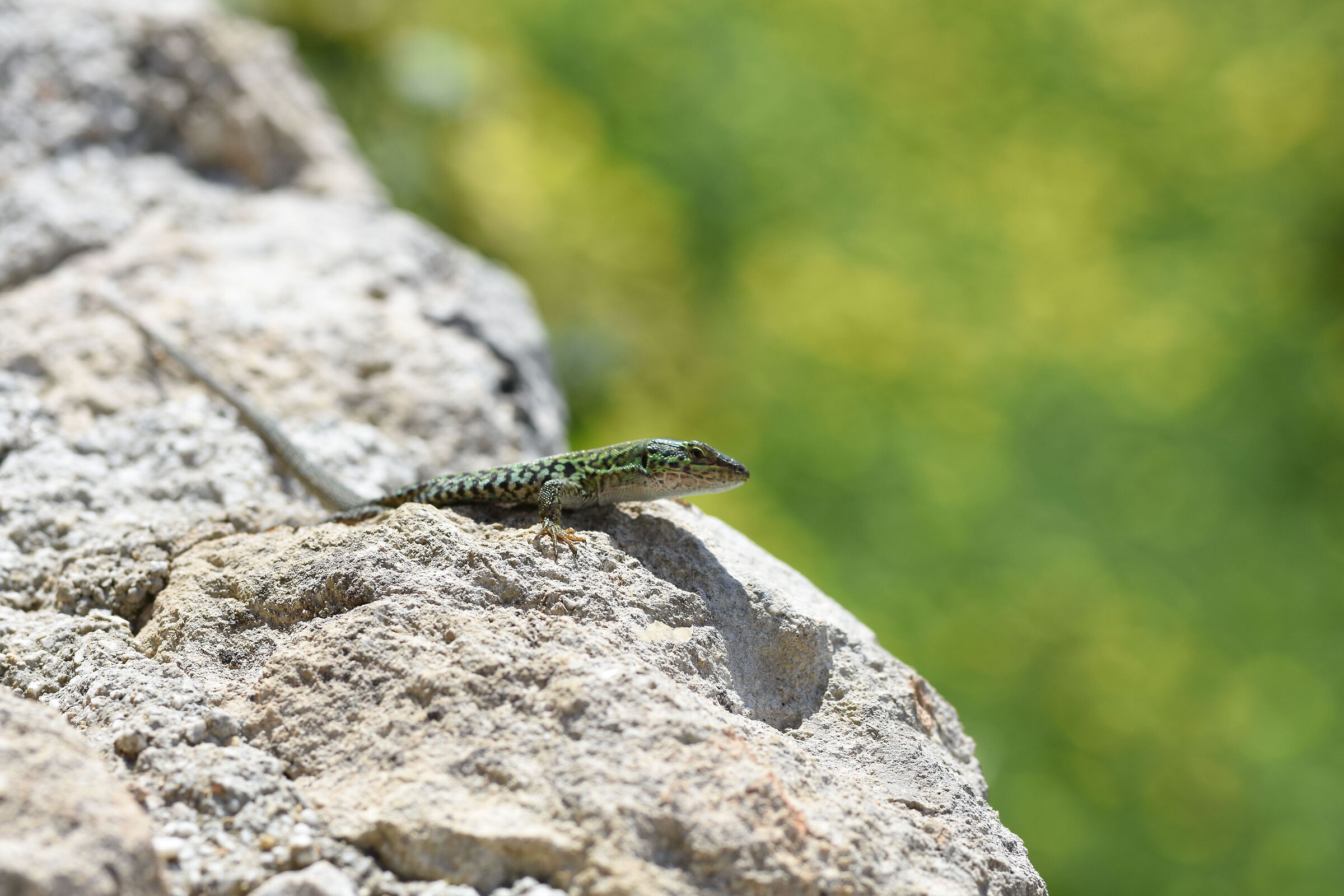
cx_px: 672
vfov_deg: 10.8
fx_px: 4760
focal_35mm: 128
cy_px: 448
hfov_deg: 16.1
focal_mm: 85
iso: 250
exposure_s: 1/2000
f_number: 4
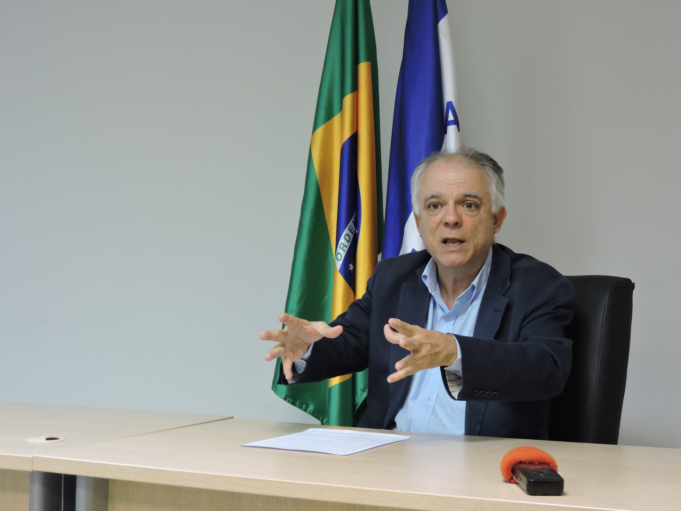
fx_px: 1377
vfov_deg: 21.0
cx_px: 340
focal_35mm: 70
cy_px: 256
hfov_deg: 27.8
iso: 400
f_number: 3.9
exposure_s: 1/15
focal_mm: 12.5
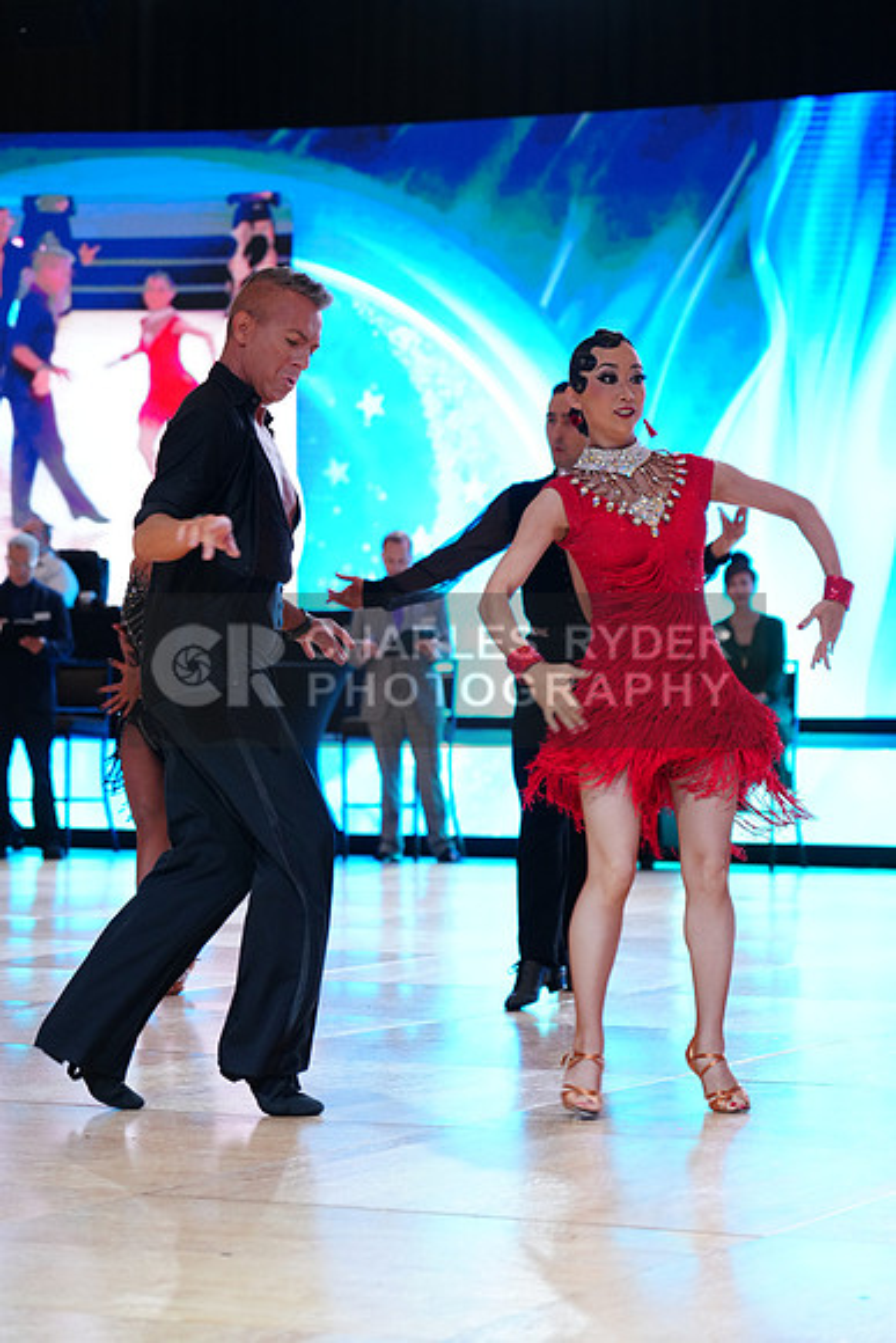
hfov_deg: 13.0
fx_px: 3917
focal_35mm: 105
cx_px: 448
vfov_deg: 19.5
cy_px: 672
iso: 2000
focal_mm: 105
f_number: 4
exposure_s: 1/250
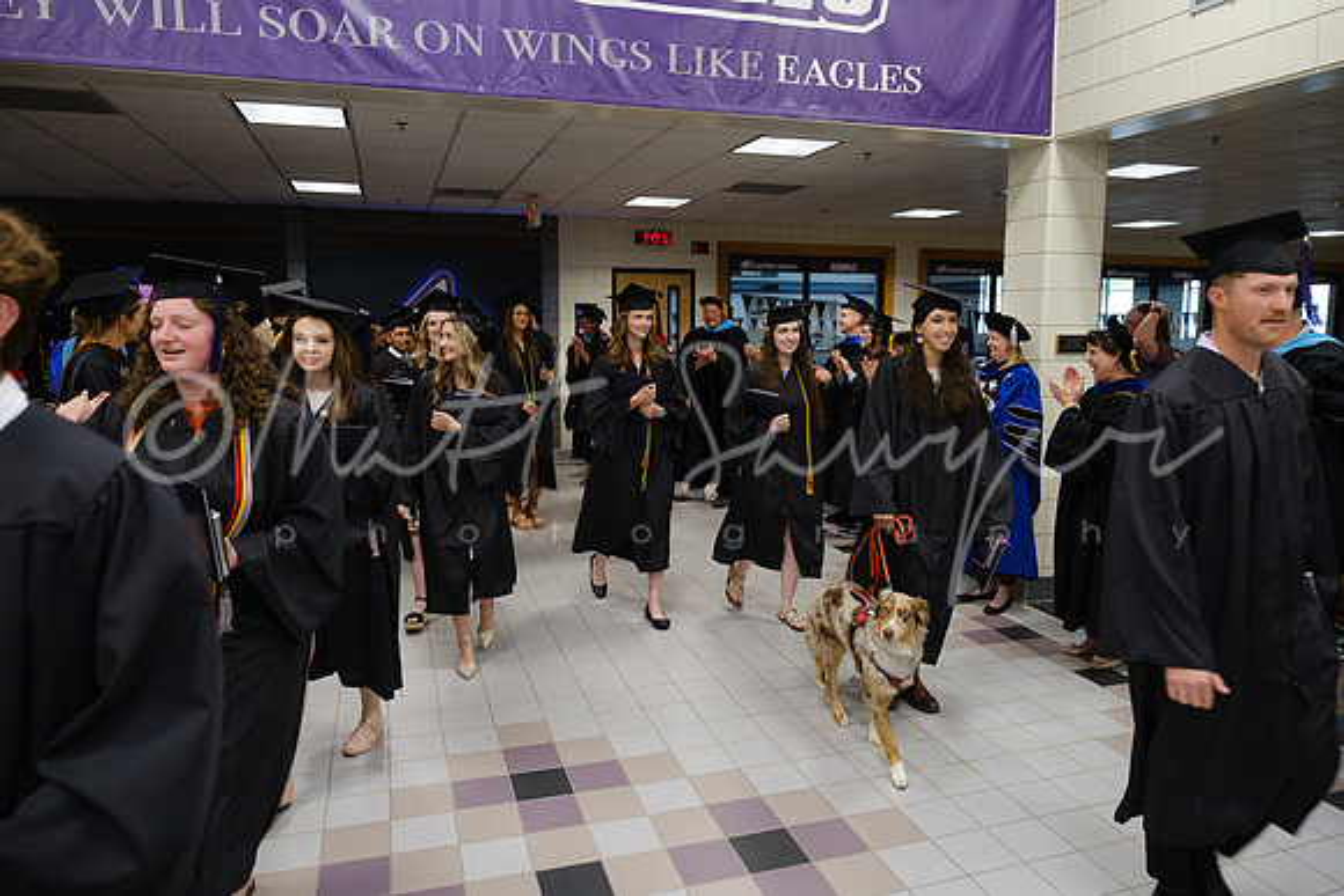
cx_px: 672
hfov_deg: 73.7
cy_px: 448
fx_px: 896
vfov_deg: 53.2
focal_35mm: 24
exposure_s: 1/125
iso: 1250
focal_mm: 16
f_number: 2.8
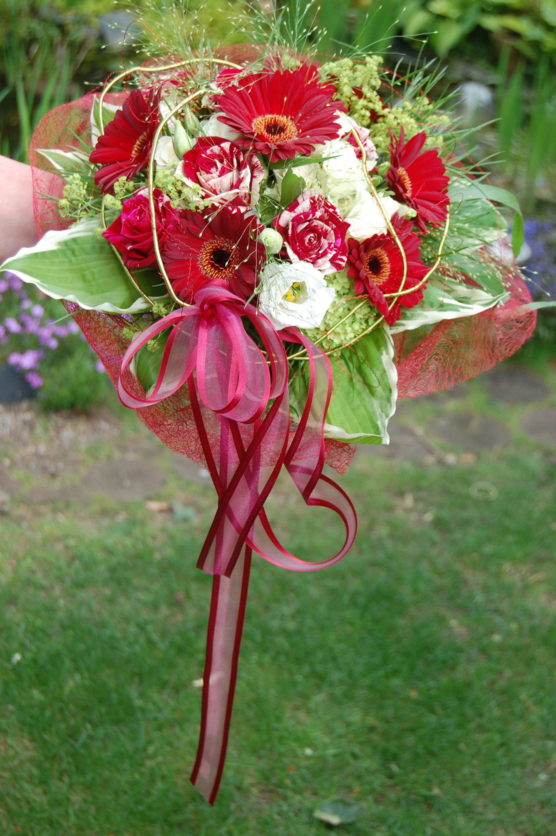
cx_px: 278
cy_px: 418
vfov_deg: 31.9
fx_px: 1462
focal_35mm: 63
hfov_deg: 21.5
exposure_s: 1/200
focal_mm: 42
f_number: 7.1
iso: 200
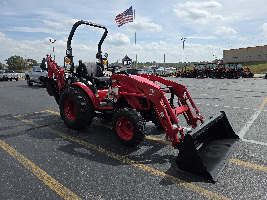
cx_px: 134
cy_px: 100
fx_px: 177
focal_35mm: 23
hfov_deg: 73.9
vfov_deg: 58.9
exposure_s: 1/5778
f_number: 1.7
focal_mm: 6.3
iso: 80
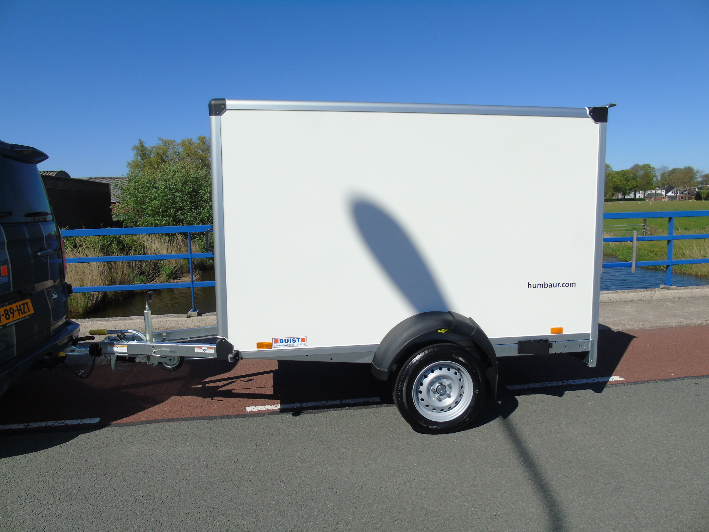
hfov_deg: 69.4
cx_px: 354
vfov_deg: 54.9
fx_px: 512
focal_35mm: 25
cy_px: 266
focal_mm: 4.4
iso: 80
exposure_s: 1/1000
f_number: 4
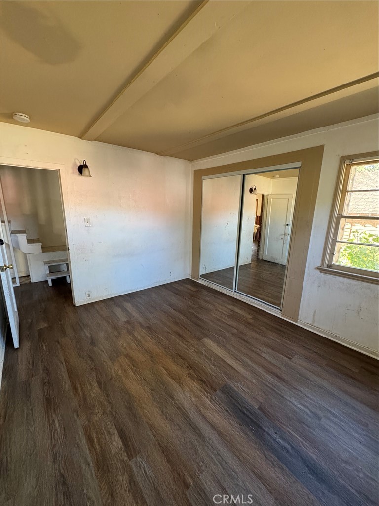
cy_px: 253
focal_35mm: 14
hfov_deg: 85.7
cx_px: 190
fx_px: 204
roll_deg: -0.5
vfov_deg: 102.1
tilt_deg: -12.9
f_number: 2.2
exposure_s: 1/99
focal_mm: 2.22
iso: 320
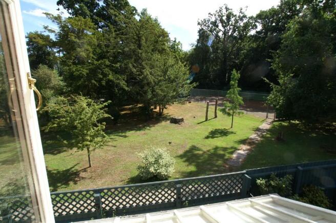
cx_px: 168
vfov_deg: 67.3
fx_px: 168
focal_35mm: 18
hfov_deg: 90.1
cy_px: 112
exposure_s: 1/80
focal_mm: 12
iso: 100
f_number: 11
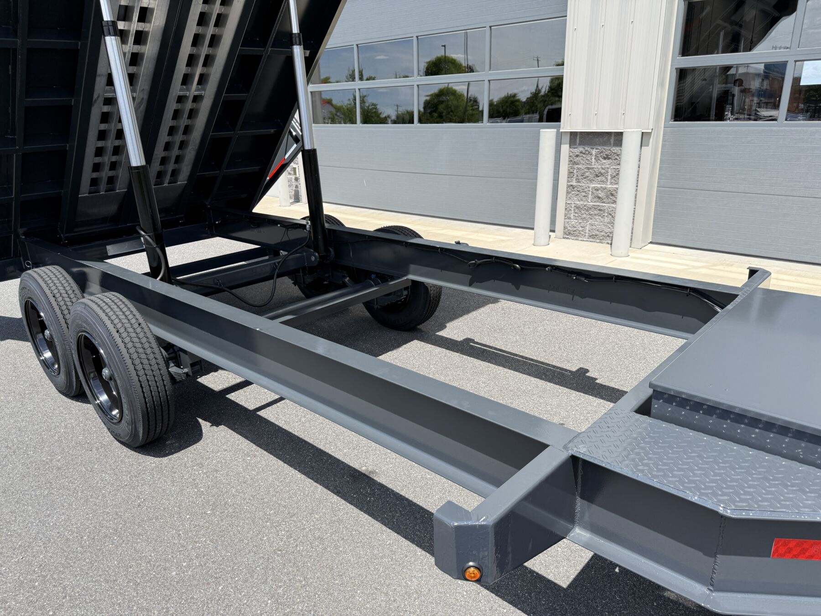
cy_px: 308
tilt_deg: -17.9
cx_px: 410
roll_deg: +0.9
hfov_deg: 71.6
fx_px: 569
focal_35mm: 24
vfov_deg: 56.8
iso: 80
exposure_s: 1/2000
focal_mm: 6.76
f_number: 1.78
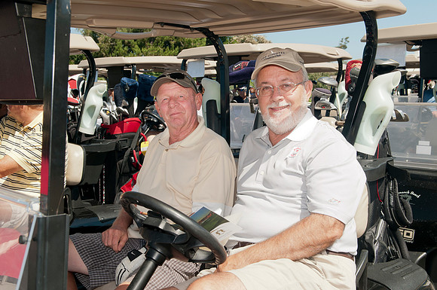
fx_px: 509
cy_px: 145
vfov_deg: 31.8
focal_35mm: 42
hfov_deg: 46.5
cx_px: 218
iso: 200
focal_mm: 28
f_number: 7.1
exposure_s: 1/200
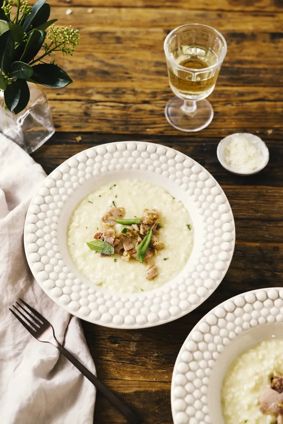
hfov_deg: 27.0
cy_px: 212
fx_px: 590
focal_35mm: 50
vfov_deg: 39.6
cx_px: 142
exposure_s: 1/15
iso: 640
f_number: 3.2
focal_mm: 50
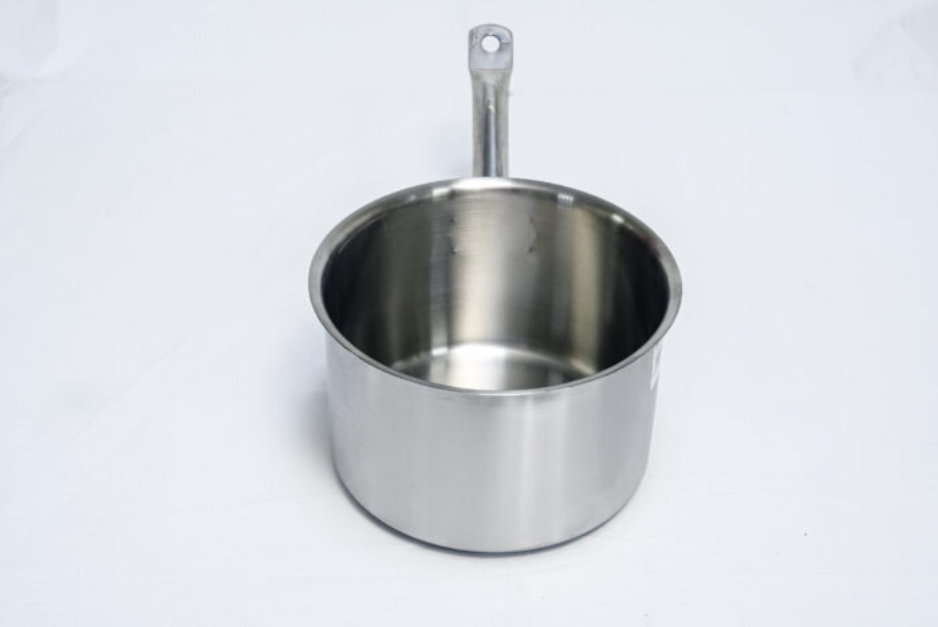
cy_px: 314
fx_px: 1721
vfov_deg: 20.7
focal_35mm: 66
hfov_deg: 30.5
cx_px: 469
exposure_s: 1/125
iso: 6400
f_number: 14
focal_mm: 66
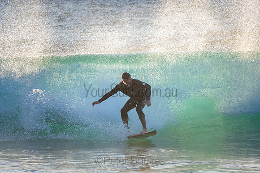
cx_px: 130
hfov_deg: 2.7
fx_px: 5418
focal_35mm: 750
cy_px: 86
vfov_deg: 1.8
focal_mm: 500
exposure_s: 1/1250
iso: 280
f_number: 5.6
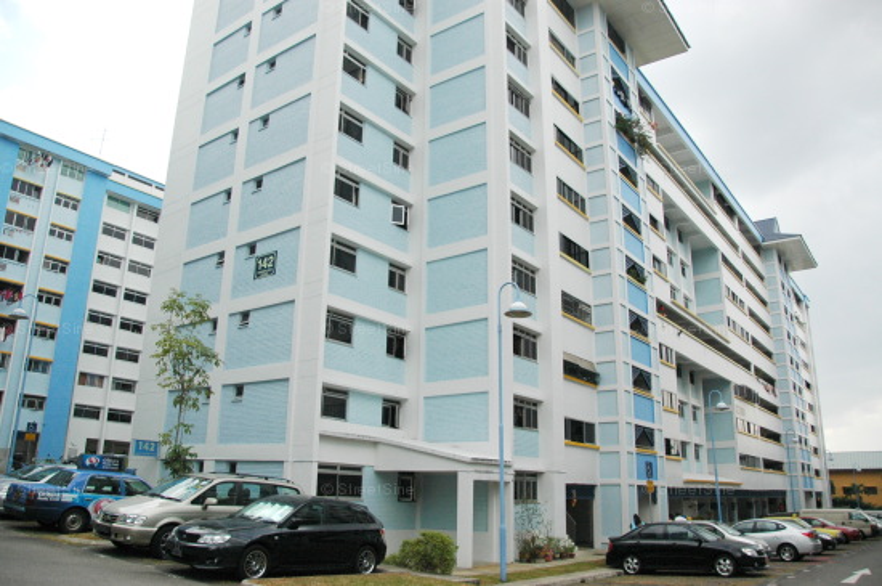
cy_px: 293
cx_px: 441
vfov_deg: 47.8
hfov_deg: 67.5
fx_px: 661
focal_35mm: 27
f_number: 4
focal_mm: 18
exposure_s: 1/2500
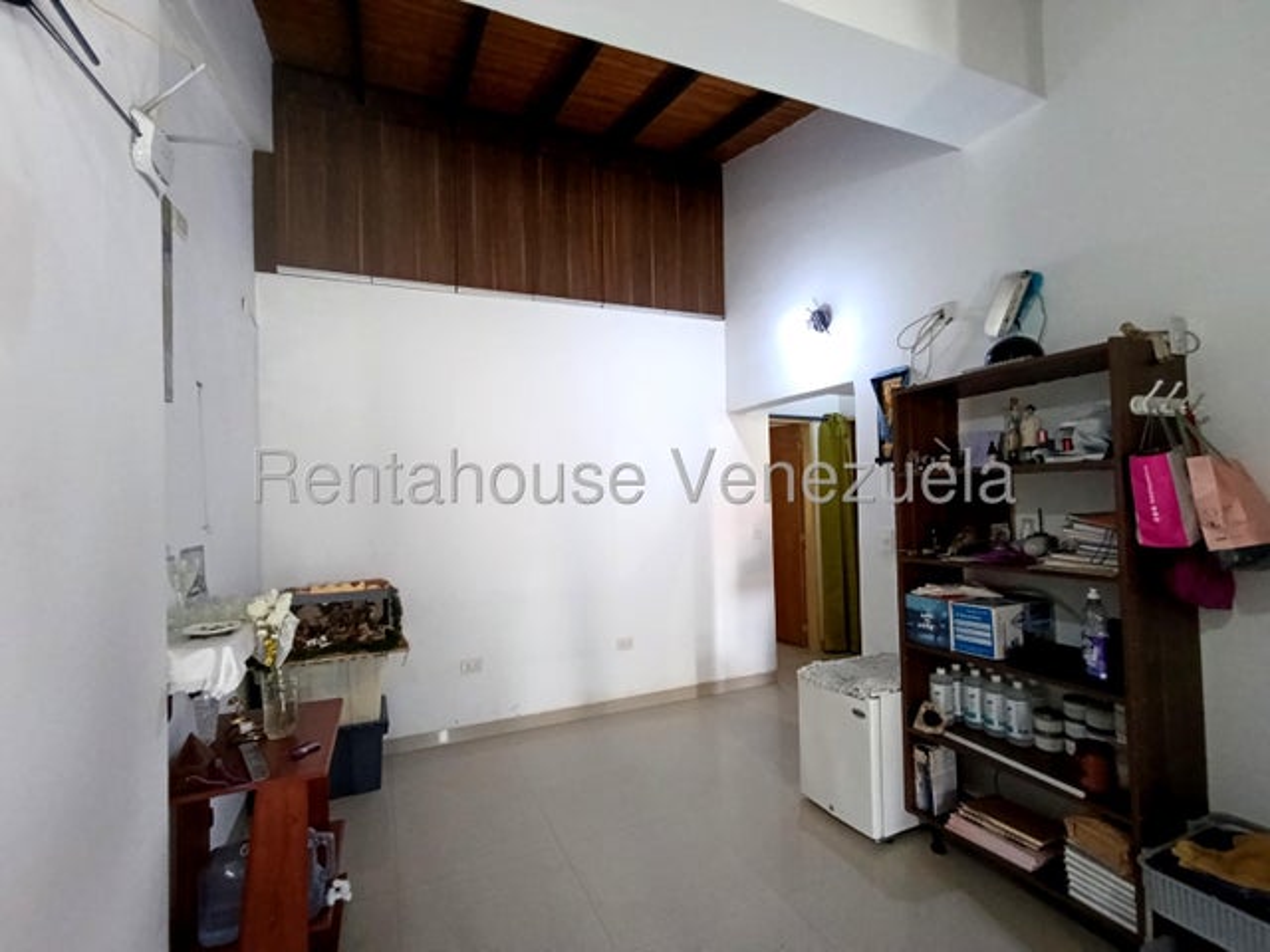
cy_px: 476
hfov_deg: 94.5
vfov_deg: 78.1
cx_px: 635
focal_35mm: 16
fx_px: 587
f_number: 2.2
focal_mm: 1.65
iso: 1000
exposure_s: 1/20
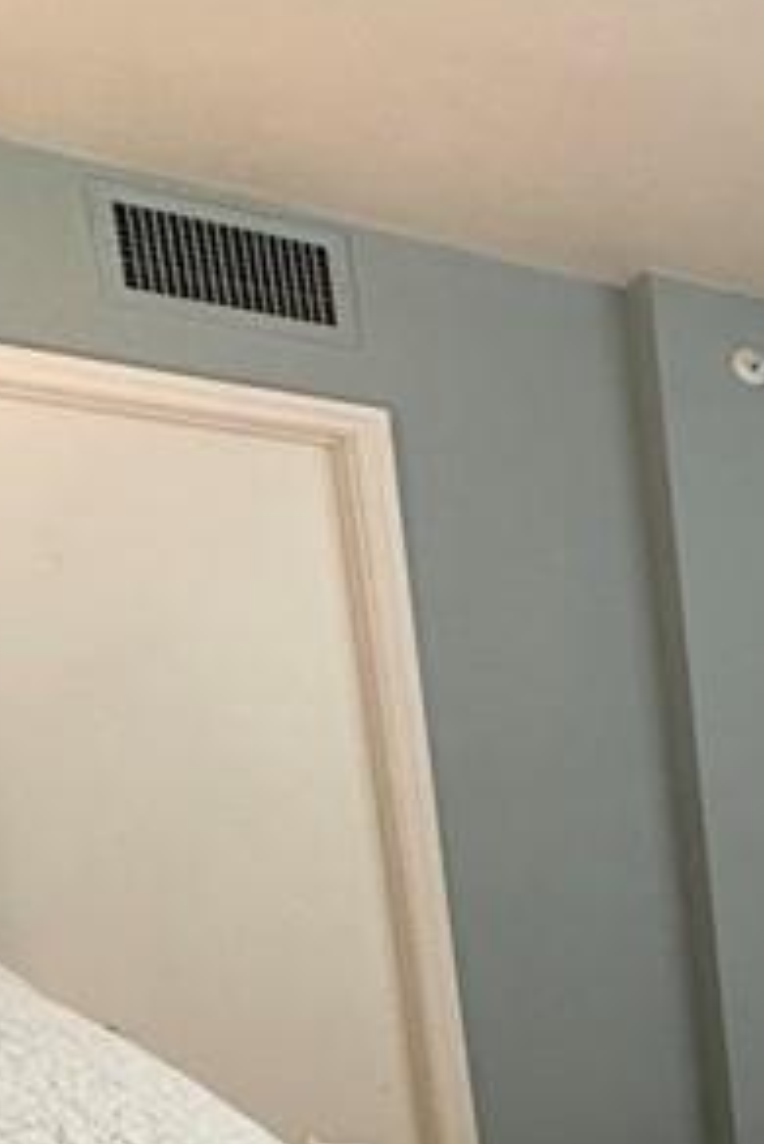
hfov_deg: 16.4
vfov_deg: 35.2
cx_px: 1693
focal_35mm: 51
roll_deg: -1.1
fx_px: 1621
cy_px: 1144
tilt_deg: -11.0
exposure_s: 1/120
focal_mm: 2.22
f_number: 2.2
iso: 200
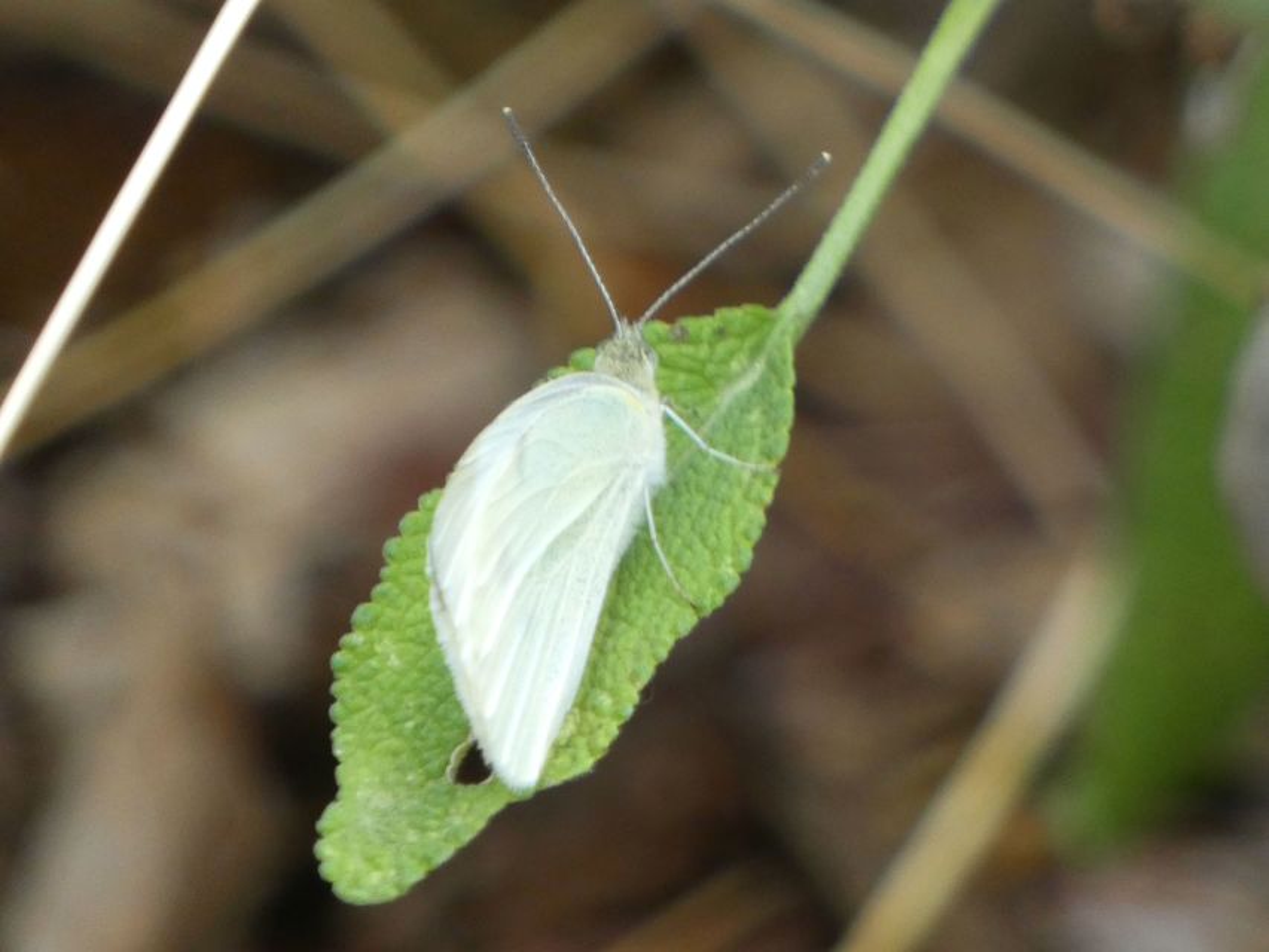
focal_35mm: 1086
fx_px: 39818
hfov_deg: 1.8
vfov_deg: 1.4
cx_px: 634
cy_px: 476
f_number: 5.7
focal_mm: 194.6
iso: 400
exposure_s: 1/125
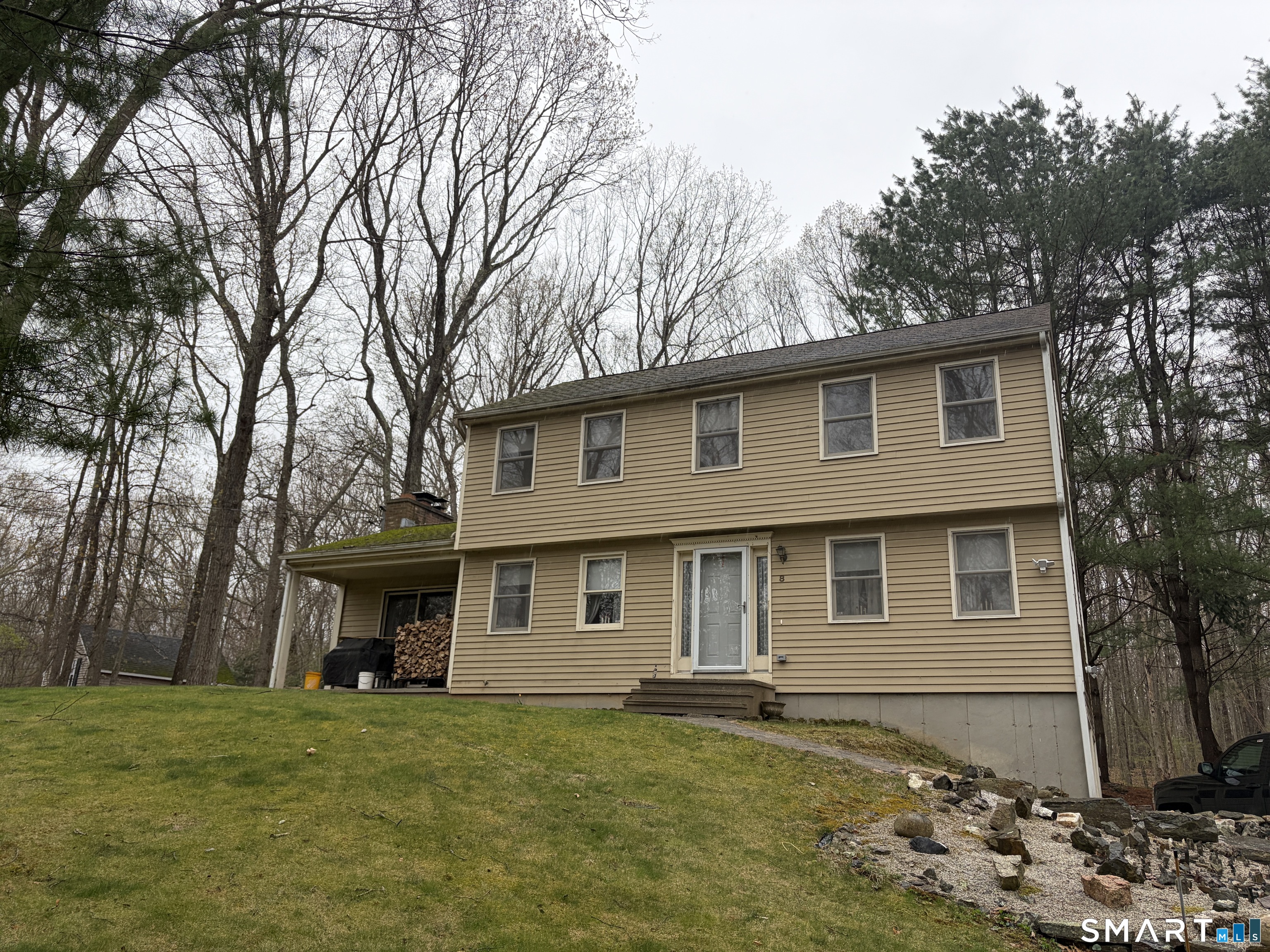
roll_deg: -2.0
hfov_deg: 67.3
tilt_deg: +18.6
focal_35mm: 26
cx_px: 635
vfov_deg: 53.1
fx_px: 954
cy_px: 476
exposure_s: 1/311
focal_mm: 5.96
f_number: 1.6
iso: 50
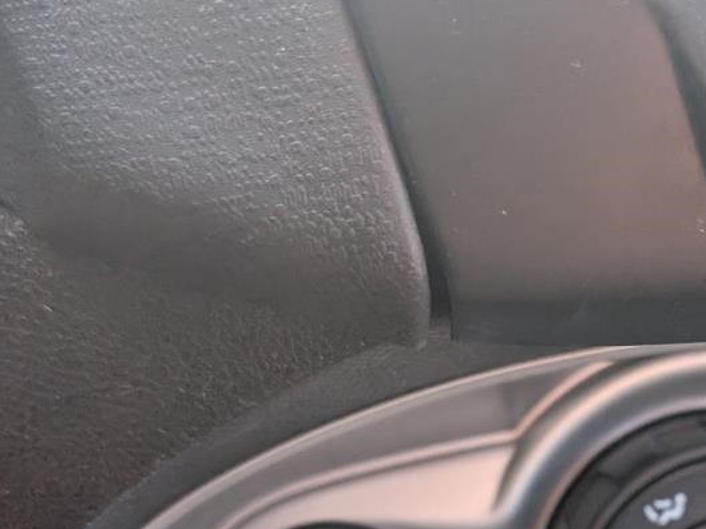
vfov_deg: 24.2
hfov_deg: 32.2
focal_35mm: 58
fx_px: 1183
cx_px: 585
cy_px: 514
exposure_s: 1/1052
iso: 1228
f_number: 1.68
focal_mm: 6.9
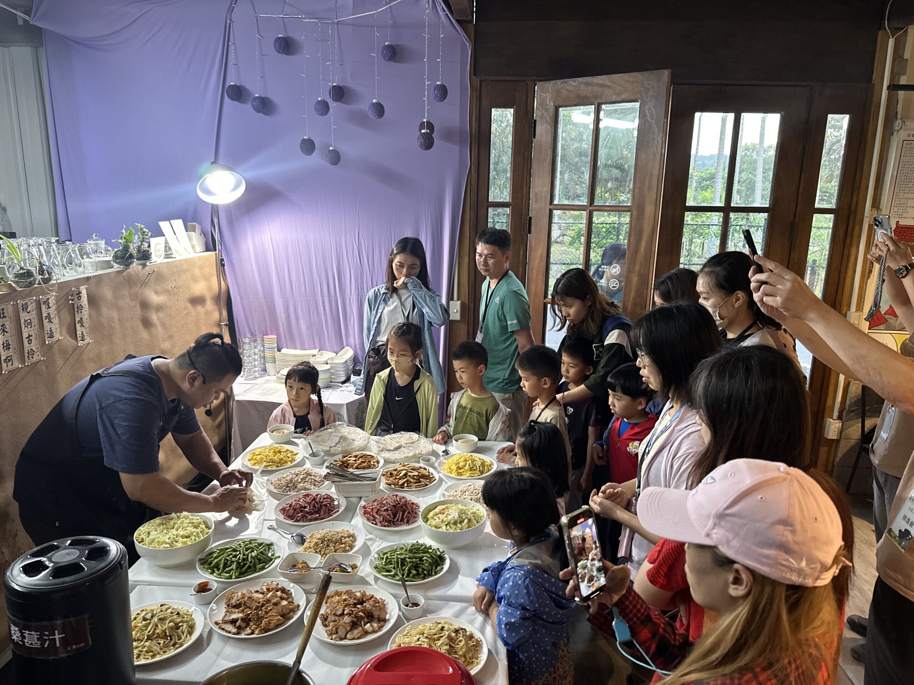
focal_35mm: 24
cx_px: 457
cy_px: 342
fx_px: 634
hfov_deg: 71.6
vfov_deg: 56.8
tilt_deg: -14.1
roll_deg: -1.6
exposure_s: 1/60
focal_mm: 6.86
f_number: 1.78
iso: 320
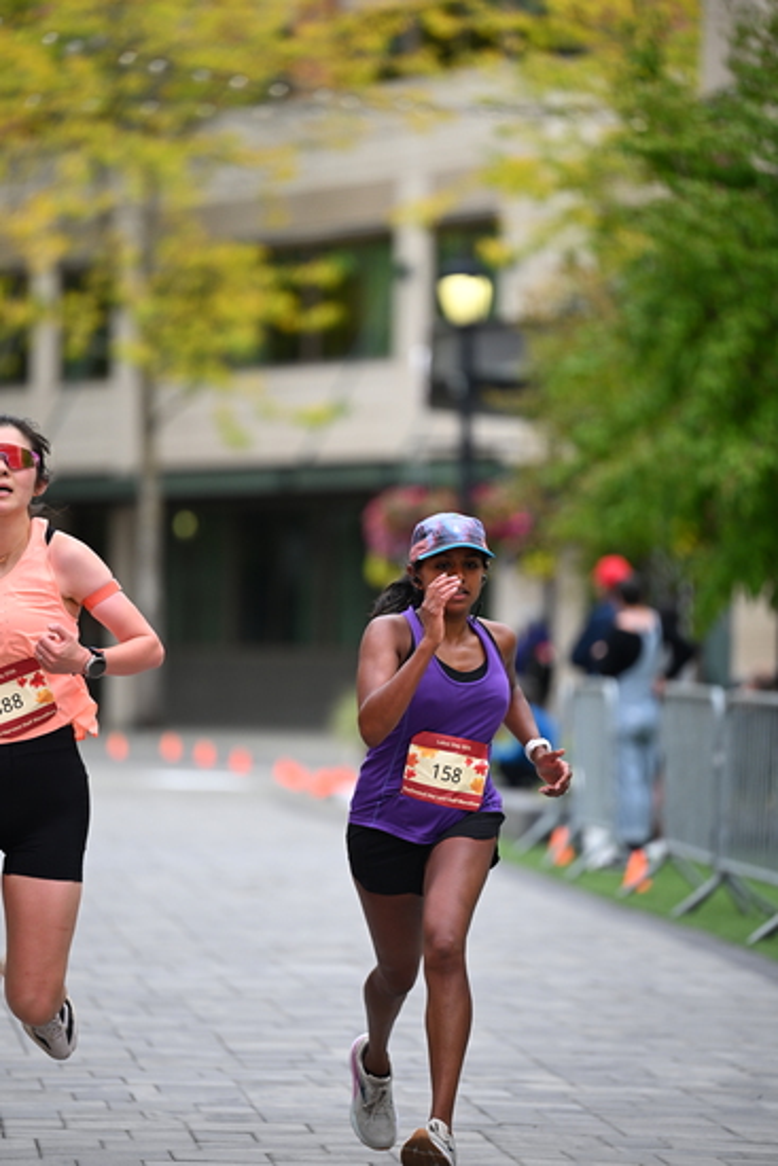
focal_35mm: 185
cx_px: 389
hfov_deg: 7.4
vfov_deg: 11.1
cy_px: 583
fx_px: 5993
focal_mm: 185
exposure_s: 1/2000
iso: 640
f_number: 2.8
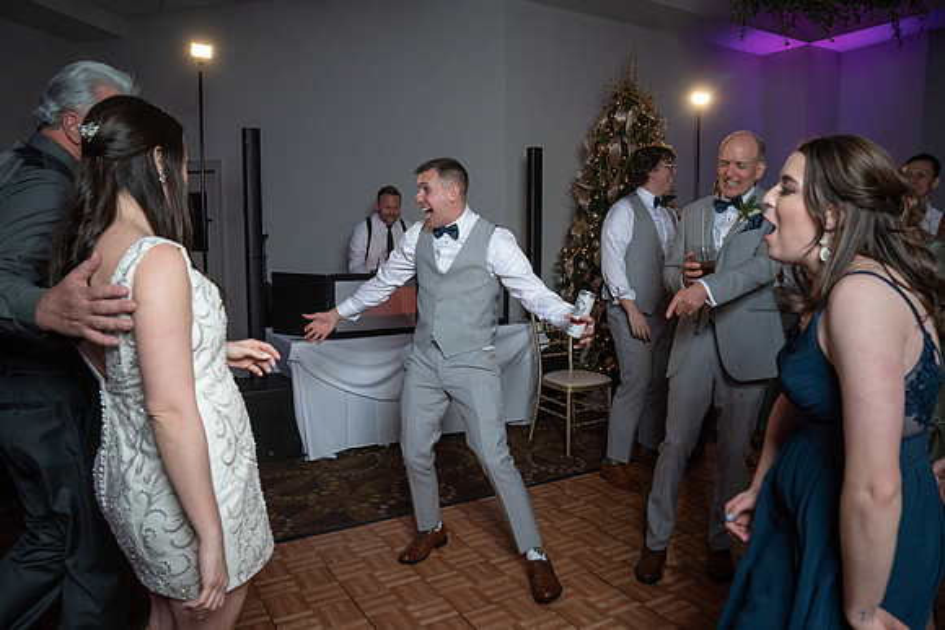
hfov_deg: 71.0
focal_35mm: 25
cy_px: 315
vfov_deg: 50.9
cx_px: 472
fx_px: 662
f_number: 5.6
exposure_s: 1/250
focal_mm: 25
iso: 2000
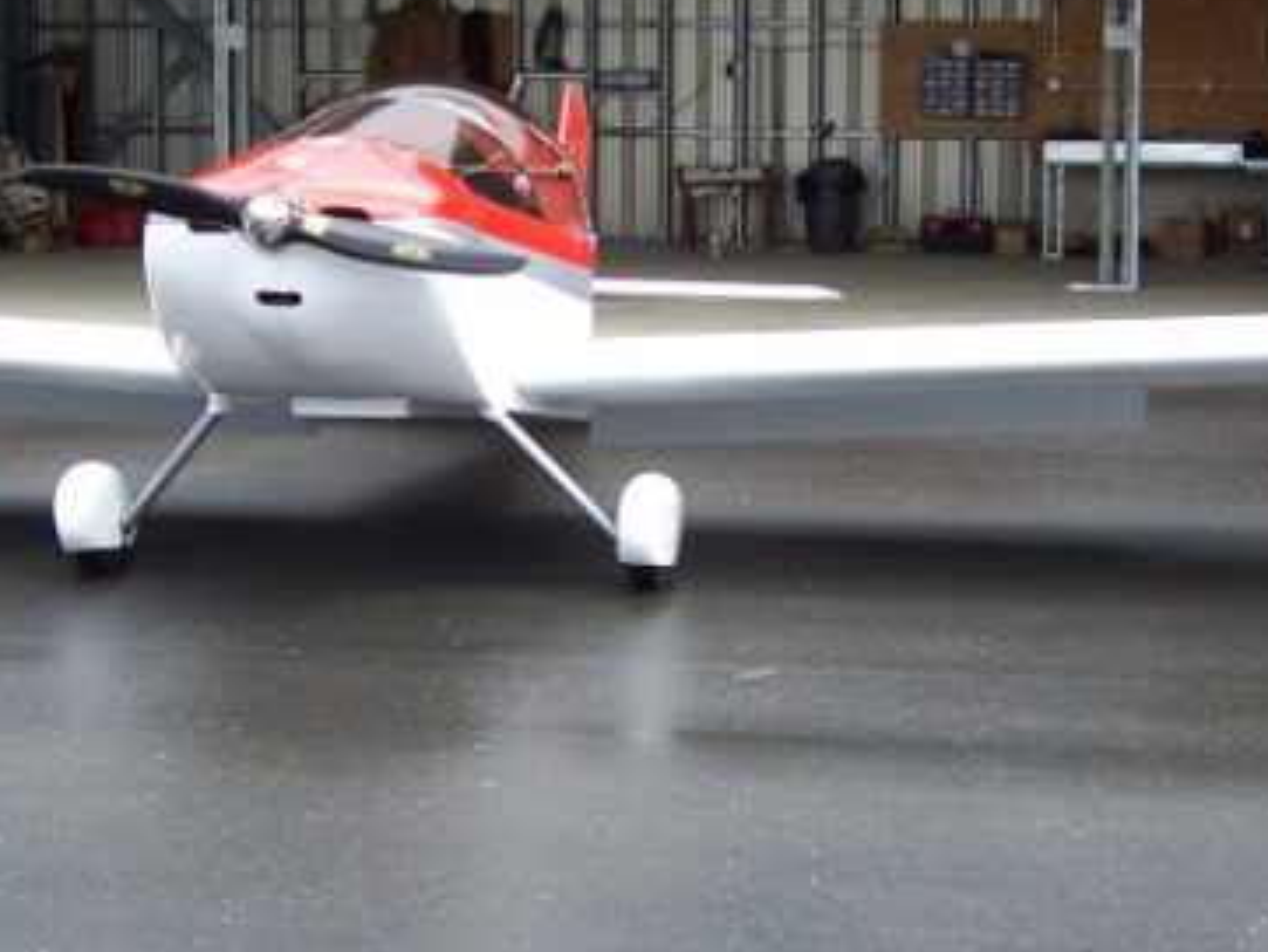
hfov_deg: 23.0
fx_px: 3115
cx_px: 474
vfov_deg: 17.4
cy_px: 393
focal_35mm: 85
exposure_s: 1/250
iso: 80
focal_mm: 6.7
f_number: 4
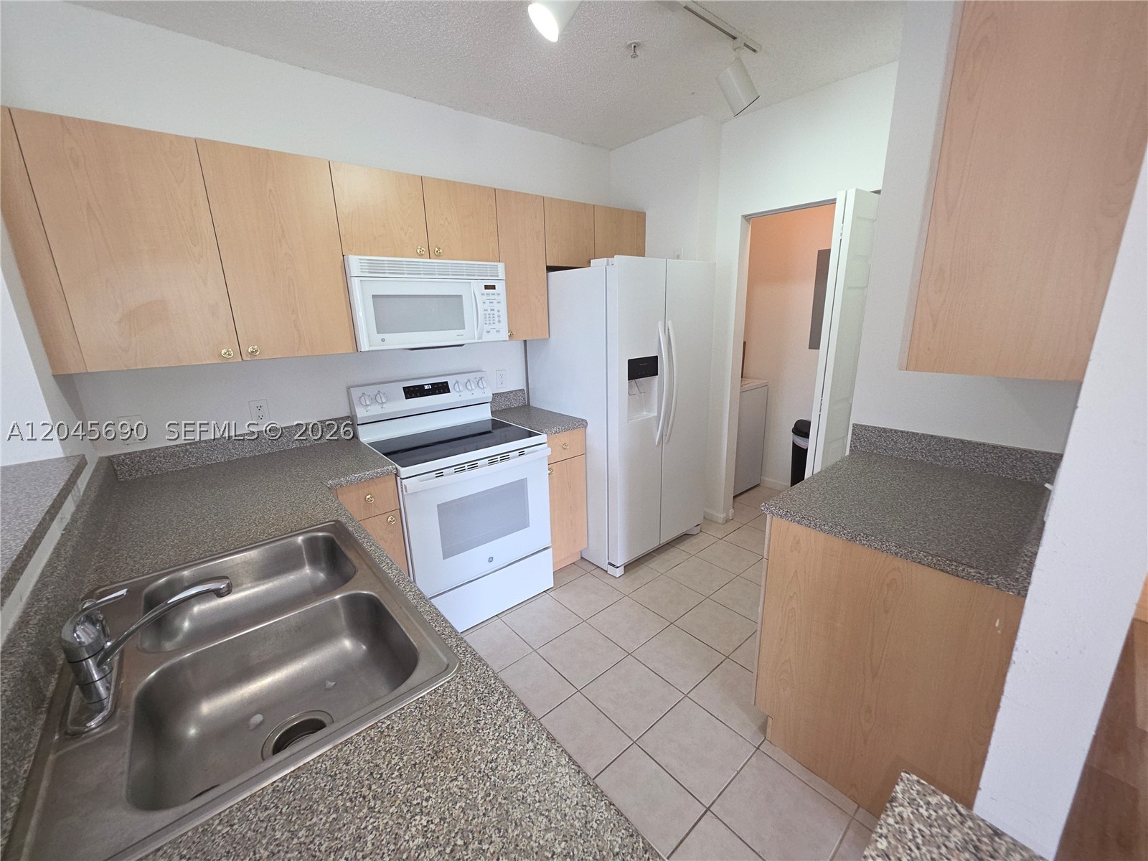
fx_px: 431
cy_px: 430
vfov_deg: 89.9
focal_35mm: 13
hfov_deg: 106.2
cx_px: 574
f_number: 1.9
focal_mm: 2.2
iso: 125
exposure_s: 1/60
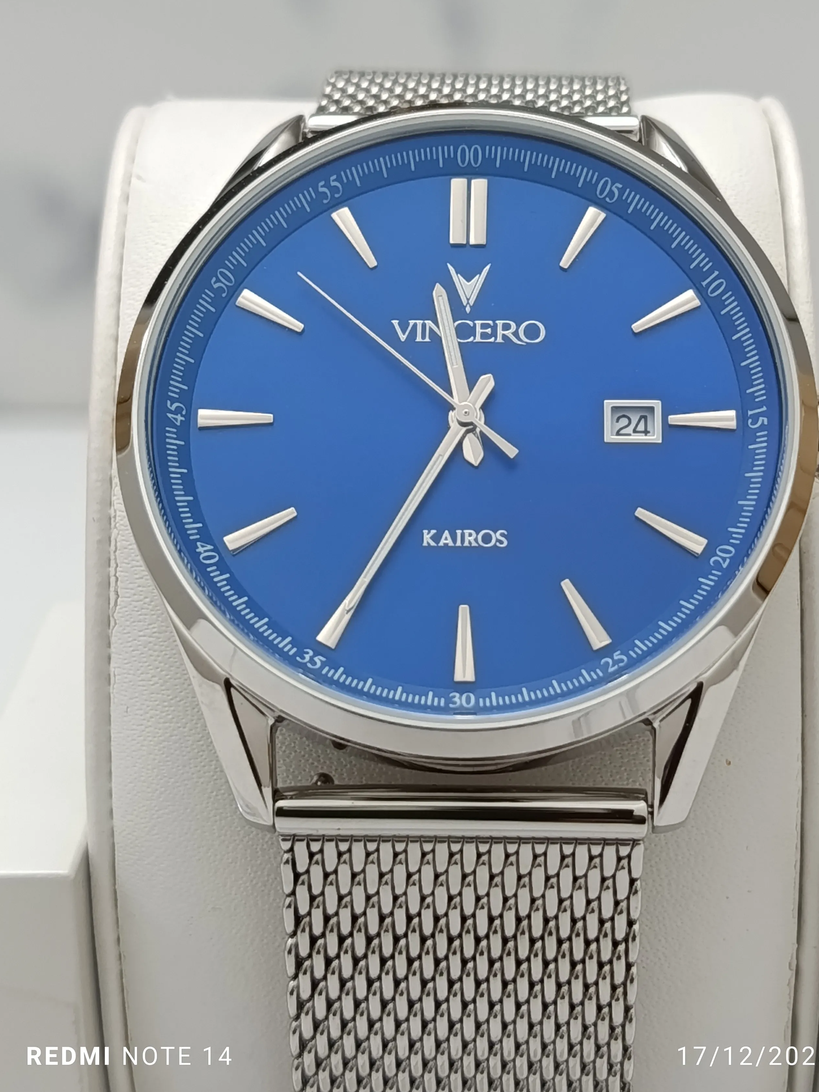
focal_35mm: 62
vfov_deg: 31.1
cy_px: 455
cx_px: 471
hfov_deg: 23.6
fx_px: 1956
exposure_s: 1/100
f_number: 1.7
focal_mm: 5.24
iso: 399
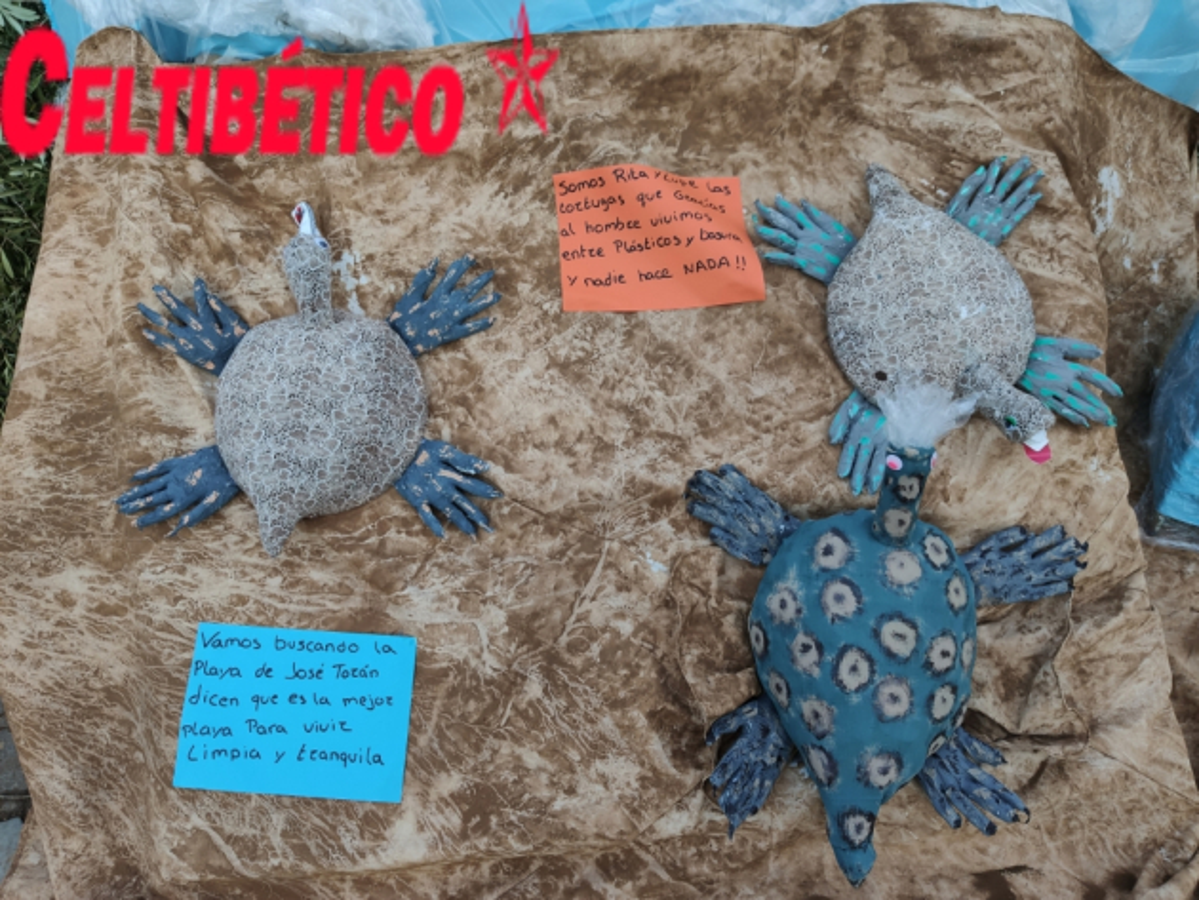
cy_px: 450
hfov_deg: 65.3
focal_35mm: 27
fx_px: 936
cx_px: 600
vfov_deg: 51.4
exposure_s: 1/100
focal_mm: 4.75
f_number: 1.75
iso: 164
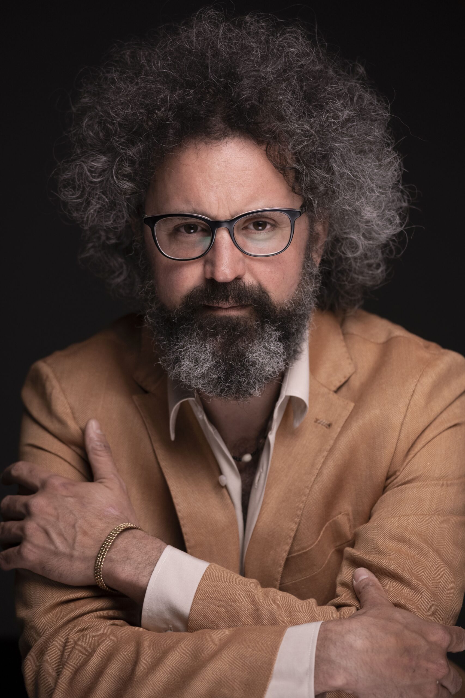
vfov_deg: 13.2
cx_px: 232
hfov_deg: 8.9
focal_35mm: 155
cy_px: 349
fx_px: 3002
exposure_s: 1/200
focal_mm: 155
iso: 800
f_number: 4.5
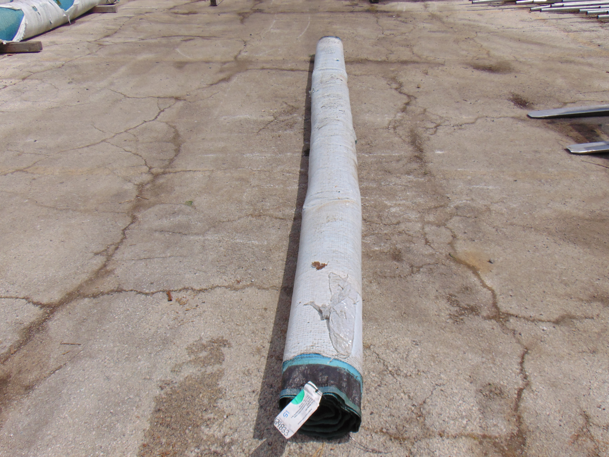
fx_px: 475
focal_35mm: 27
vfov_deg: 51.4
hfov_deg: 65.3
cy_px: 228
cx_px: 304
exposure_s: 1/500
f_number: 7.9
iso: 80
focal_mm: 4.9
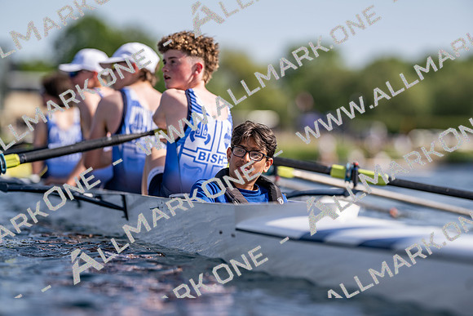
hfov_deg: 15.2
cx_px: 236
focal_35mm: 135
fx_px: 1774
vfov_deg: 10.2
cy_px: 158
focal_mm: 135
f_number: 1.8
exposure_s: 1/4000
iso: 64
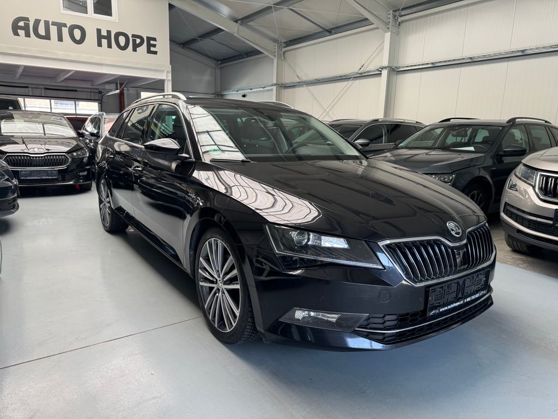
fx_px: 387
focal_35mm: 24
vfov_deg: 56.8
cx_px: 279
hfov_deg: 71.6
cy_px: 210
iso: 80
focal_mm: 6.76
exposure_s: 1/121
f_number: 1.78
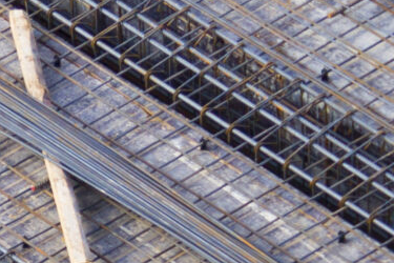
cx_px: -892
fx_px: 7464
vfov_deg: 2.0
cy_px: 76
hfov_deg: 3.0
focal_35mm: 682
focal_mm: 100
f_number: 5.6
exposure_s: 1/350
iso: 200
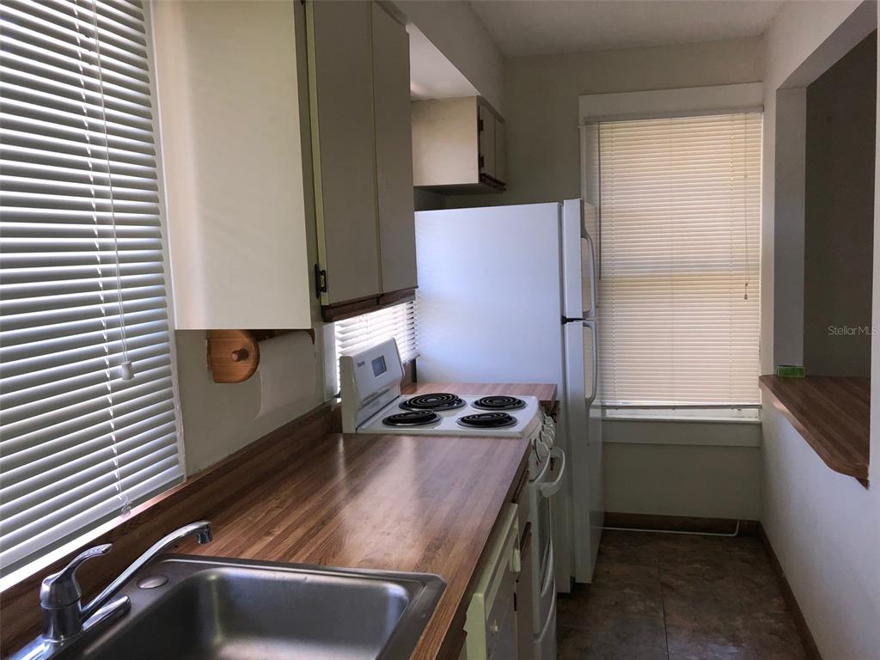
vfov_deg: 49.7
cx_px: 440
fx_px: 712
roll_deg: +3.0
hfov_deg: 63.4
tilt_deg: -5.5
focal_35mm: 28
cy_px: 330
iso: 80
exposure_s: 1/120
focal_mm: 3.99
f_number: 1.8
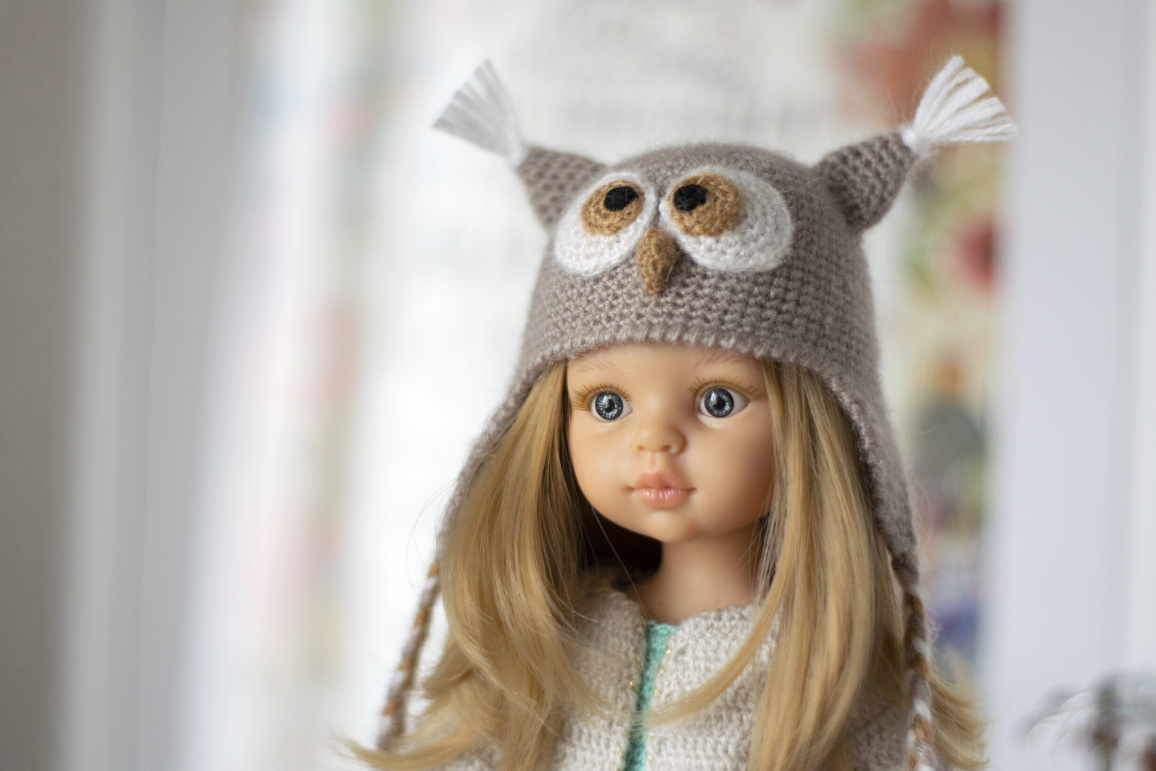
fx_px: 2504
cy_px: 389
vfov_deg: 17.5
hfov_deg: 26.0
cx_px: 587
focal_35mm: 78
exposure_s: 1/1600
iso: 400
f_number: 2
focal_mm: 50
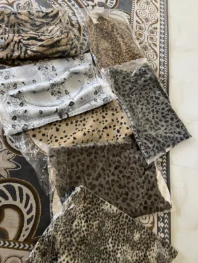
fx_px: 198
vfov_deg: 67.3
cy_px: 132
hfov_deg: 53.1
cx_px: 99
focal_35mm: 26
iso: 400
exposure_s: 1/55
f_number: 1.5
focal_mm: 5.7
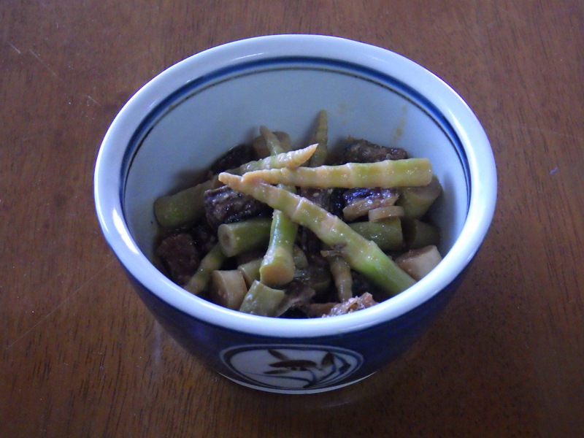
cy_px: 219
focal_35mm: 77
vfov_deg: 19.1
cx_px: 292
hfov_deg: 25.3
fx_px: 1299
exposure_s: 1/40
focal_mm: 13.7
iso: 1600
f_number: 4.8
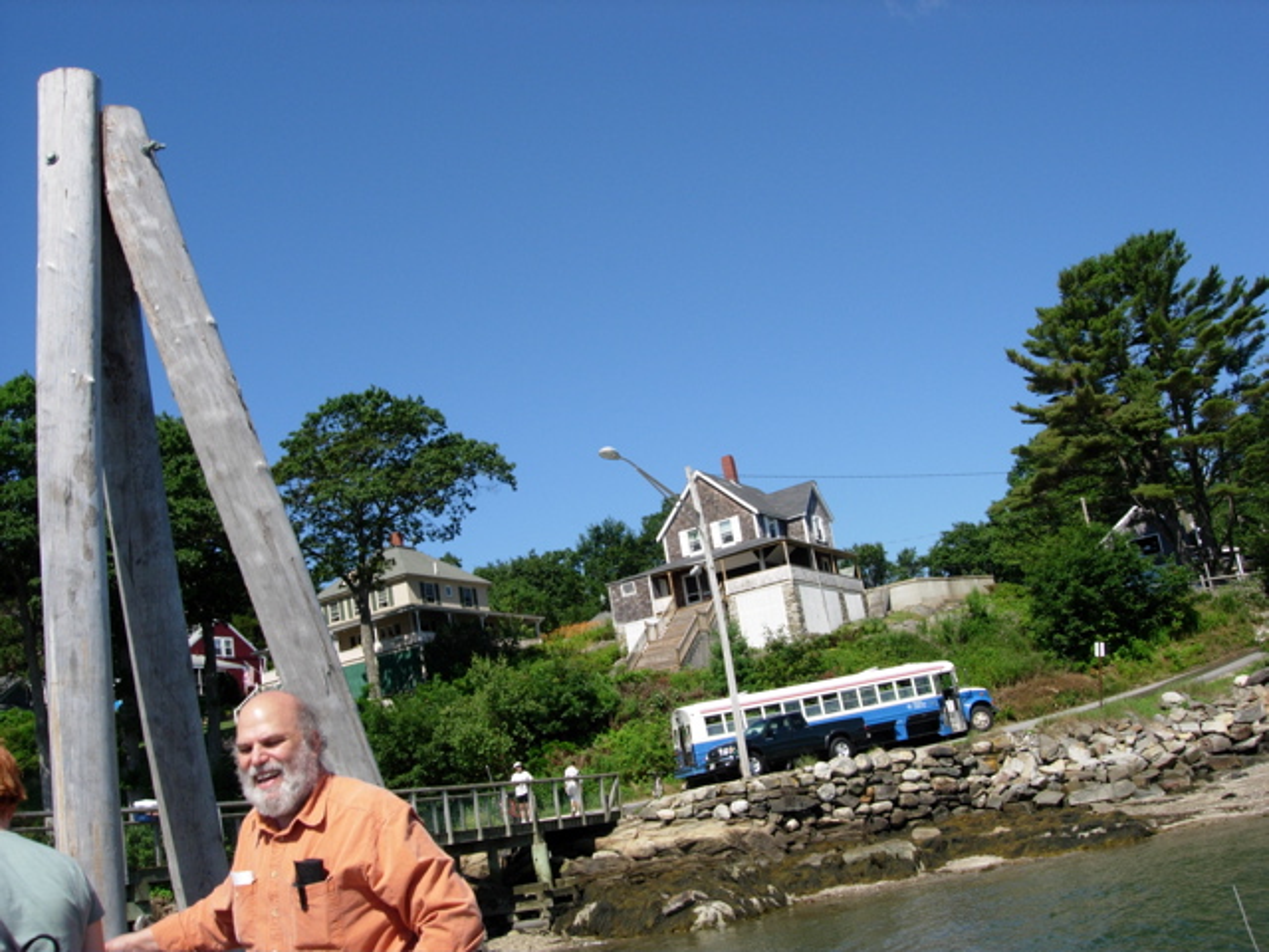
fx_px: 1393
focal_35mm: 38
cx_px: 634
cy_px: 476
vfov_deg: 37.7
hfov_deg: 49.0
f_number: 4.8
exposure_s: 1/664
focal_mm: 7.8
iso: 64
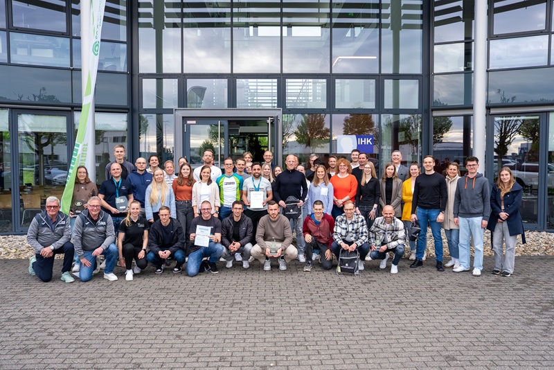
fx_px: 446
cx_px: 277
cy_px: 185
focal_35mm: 29
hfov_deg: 63.6
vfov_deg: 45.0
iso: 640
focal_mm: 29
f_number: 4
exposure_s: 1/320
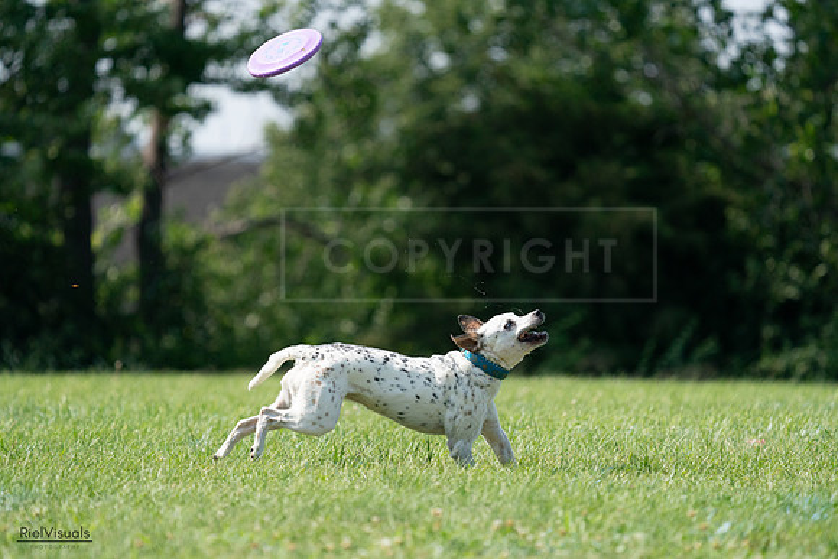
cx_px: 419
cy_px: 280
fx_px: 8568
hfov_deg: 5.6
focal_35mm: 368
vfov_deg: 3.7
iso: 800
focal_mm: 368
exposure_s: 1/4000
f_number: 6.3
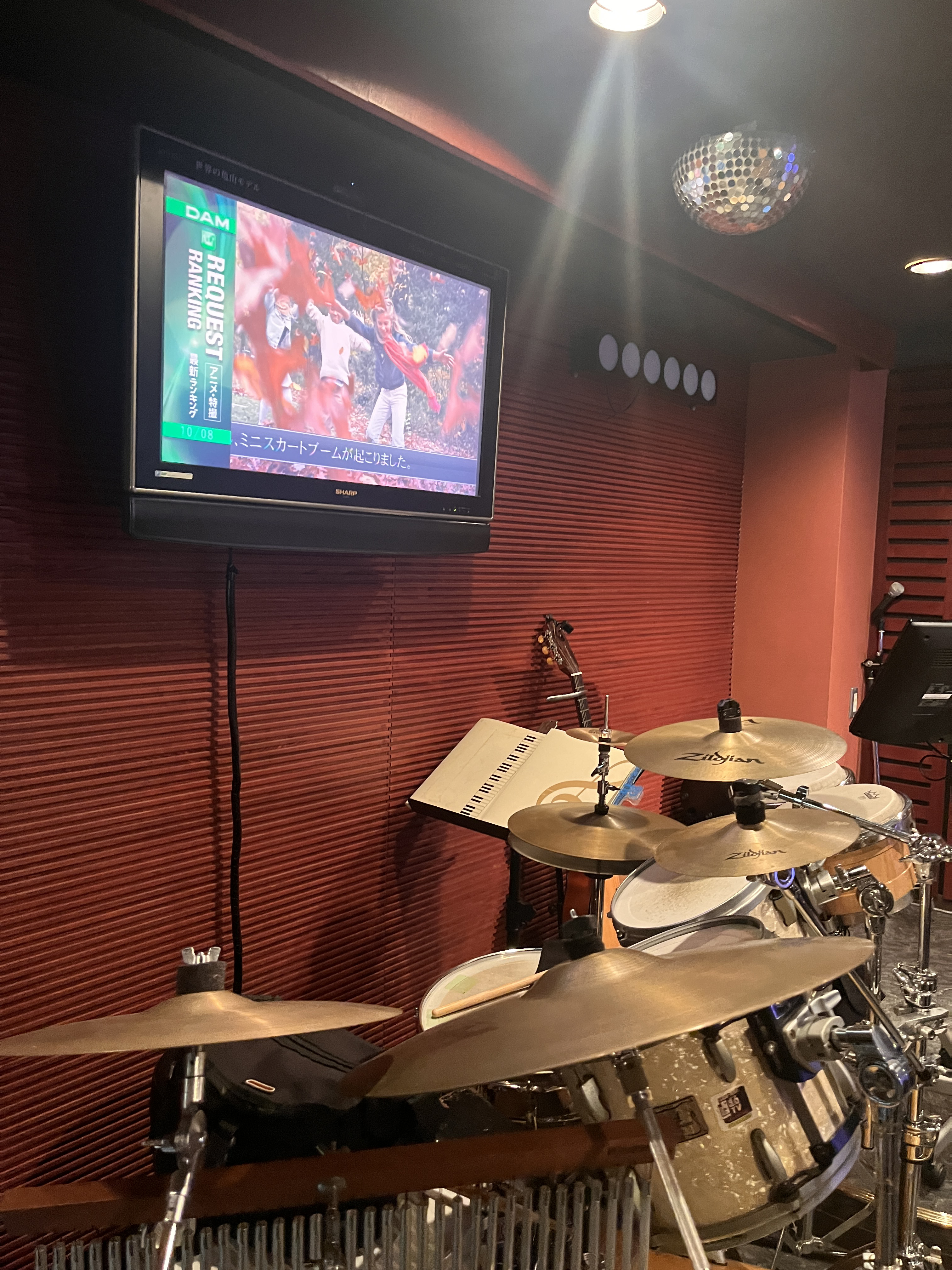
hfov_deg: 53.1
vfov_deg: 67.3
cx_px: 476
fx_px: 953
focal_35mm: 26
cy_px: 635
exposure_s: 1/40
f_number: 1.6
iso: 500
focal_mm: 5.1
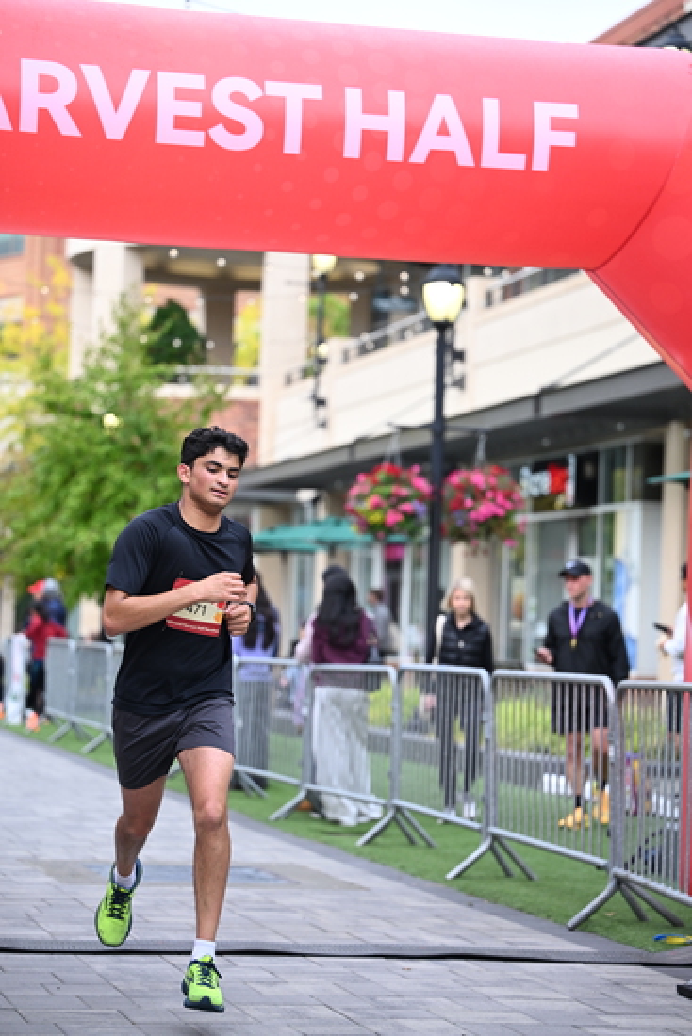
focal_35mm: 92
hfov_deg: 14.9
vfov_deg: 22.1
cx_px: 346
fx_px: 2651
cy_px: 518
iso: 1000
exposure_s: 1/1600
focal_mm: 92
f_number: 2.8
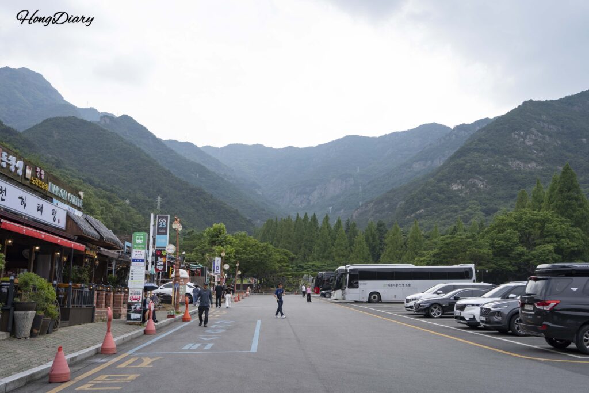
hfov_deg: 53.1
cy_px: 196
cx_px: 294
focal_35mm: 36
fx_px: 589
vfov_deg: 36.9
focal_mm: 36
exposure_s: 1/200
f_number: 9
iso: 100
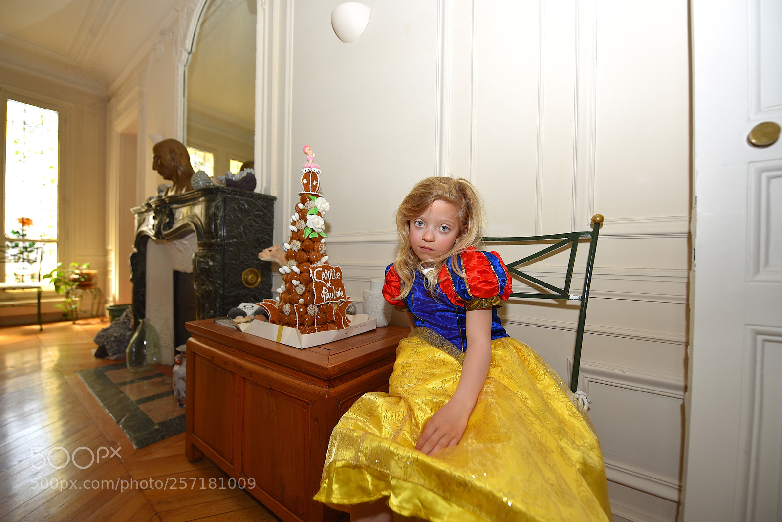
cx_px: 391
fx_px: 304
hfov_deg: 104.2
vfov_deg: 81.3
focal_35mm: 14
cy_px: 261
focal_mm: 14
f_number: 4
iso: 100
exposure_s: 1/60
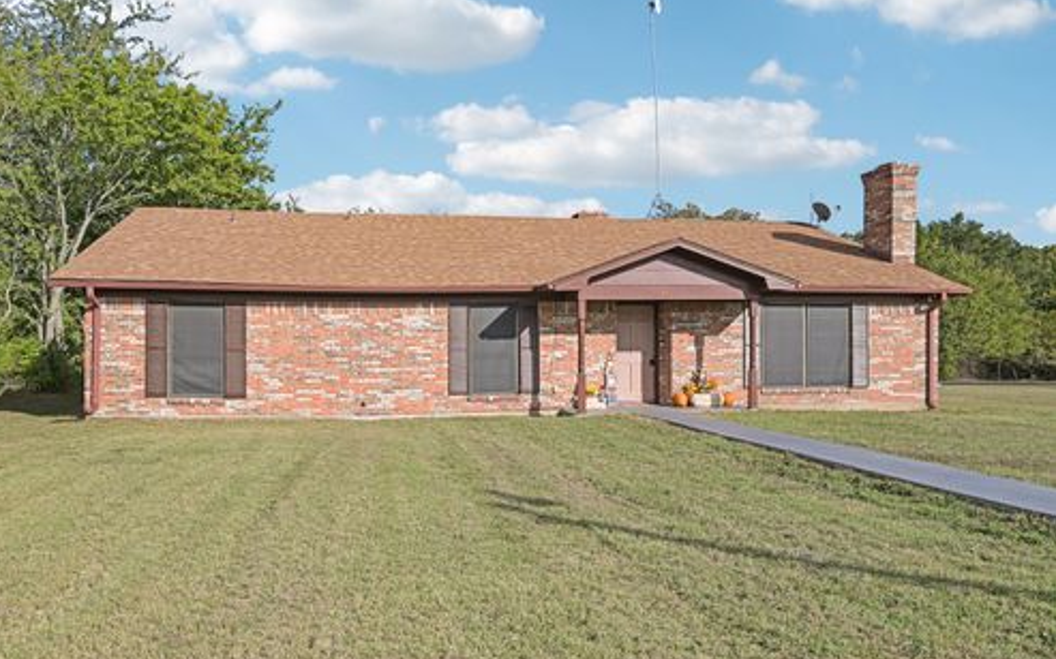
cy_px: 339
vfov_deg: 40.6
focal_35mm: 31
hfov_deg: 61.2
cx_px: 523
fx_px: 892
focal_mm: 30
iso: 400
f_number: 8
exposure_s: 1/1250
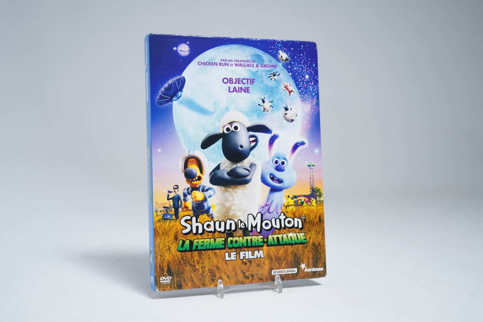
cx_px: 242
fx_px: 537
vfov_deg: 33.4
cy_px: 161
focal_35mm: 40
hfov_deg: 48.5
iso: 160
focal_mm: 40
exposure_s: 1/15
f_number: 4
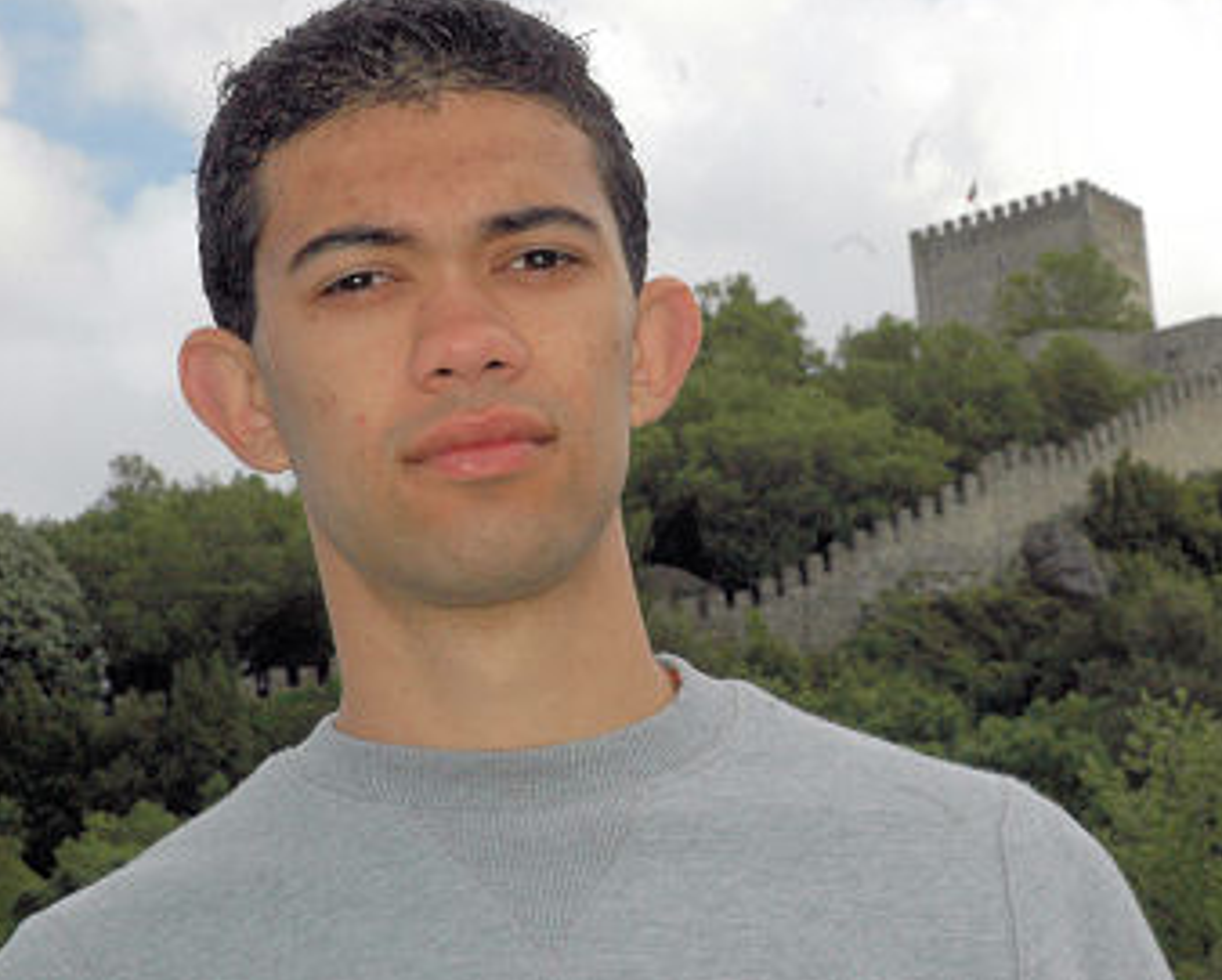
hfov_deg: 17.7
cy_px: 391
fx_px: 3909
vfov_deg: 14.3
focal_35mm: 108
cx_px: 835
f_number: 14
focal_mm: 52
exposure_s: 1/500
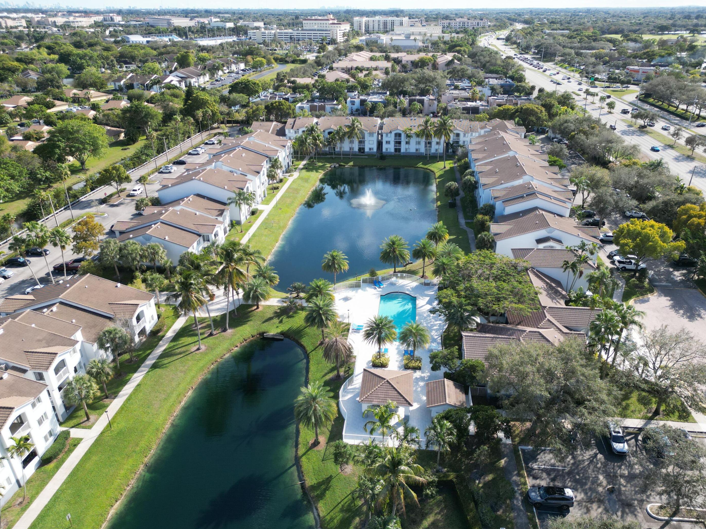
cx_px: 365
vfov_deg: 54.9
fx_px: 510
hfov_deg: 69.4
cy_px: 275
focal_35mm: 25
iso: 200
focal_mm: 6.72
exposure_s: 1/1600
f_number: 1.7
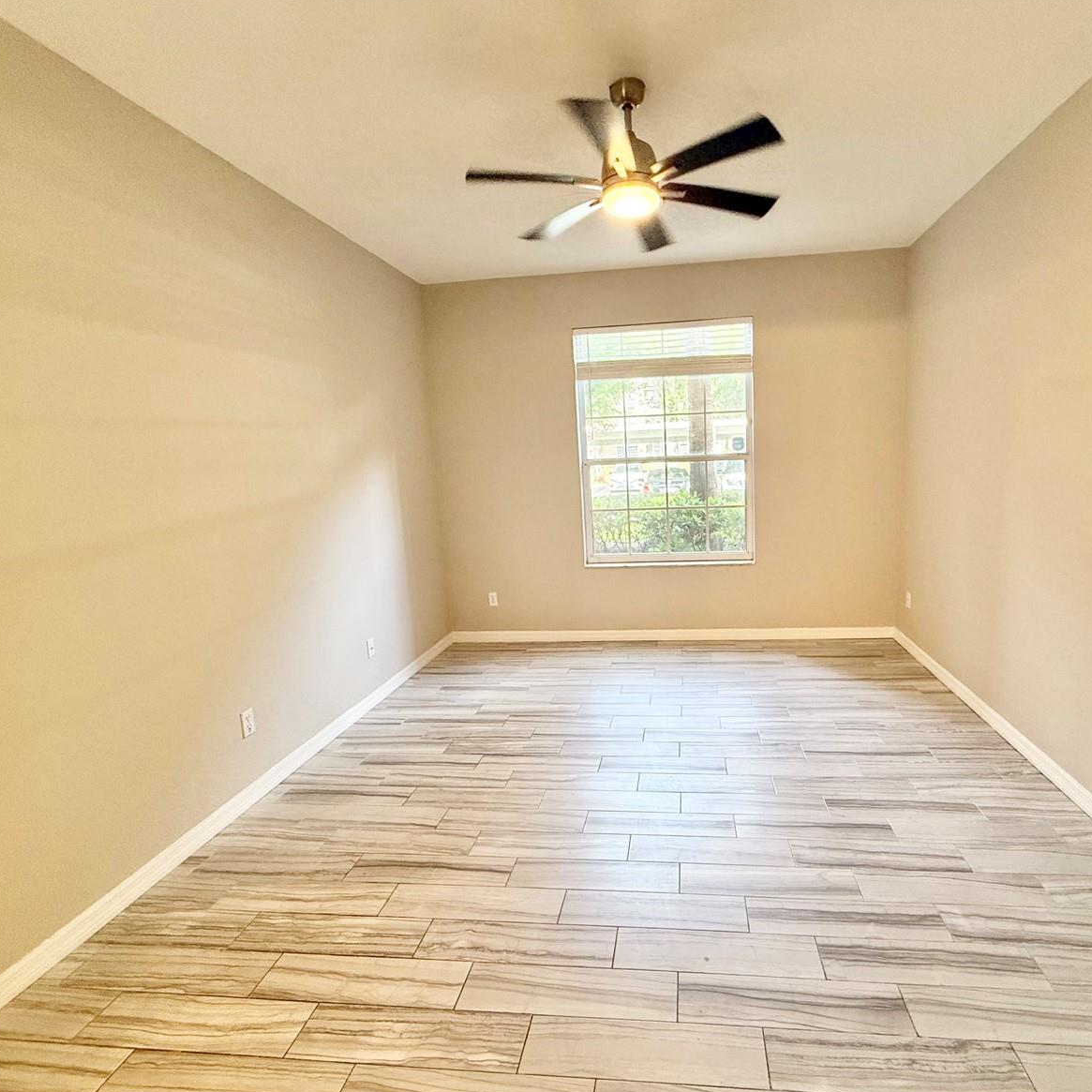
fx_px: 607
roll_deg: +2.3
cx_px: 631
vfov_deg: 84.0
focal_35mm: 17
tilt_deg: -8.8
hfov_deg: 83.4
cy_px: 549
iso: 250
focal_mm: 2.22
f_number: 2.2
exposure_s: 1/120
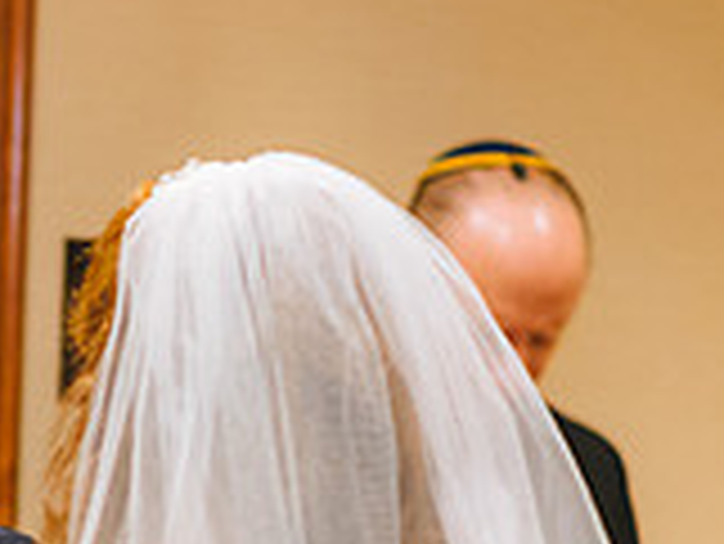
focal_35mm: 329
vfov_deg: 4.5
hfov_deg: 6.0
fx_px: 6886
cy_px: 712
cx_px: -307
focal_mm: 85
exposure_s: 1/160
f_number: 2.2
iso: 1250
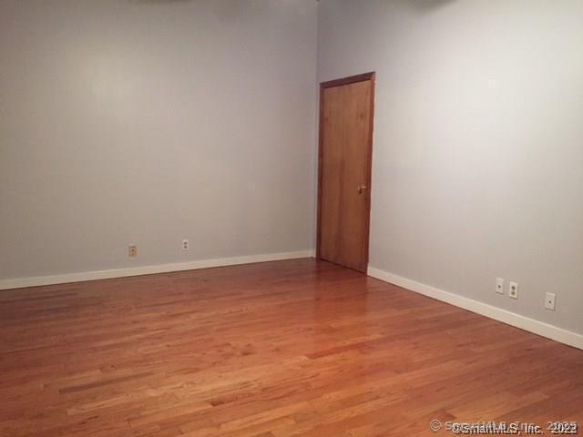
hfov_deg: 61.7
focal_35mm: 29
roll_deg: -0.7
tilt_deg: -6.8
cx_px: 292
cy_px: 218
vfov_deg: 48.2
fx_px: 488
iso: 250
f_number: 2.2
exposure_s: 1/15
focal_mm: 4.15
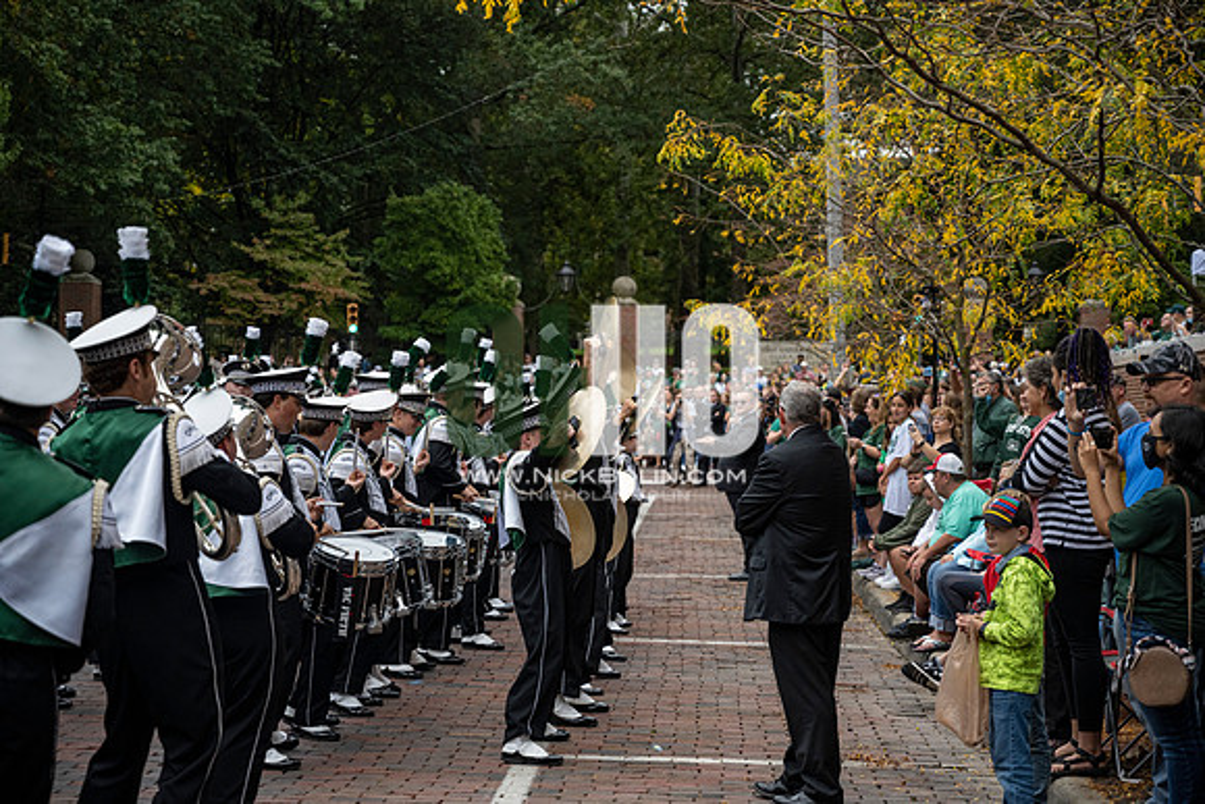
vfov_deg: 19.5
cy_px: 402
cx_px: 602
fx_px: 2343
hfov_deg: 28.8
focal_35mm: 70
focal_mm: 70
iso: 640
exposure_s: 1/1600
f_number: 4
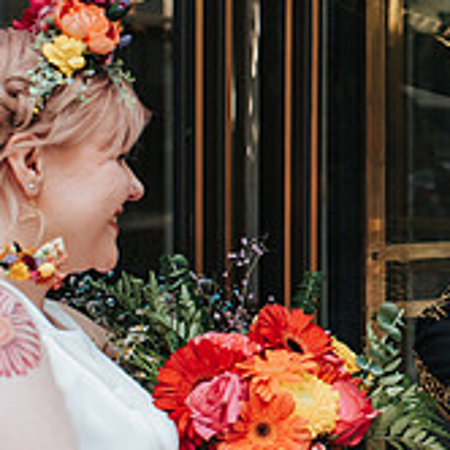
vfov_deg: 16.3
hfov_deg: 15.6
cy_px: 194
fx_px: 1574
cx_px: 567
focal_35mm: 107
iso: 1000
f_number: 3.5
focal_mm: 35
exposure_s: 1/1250
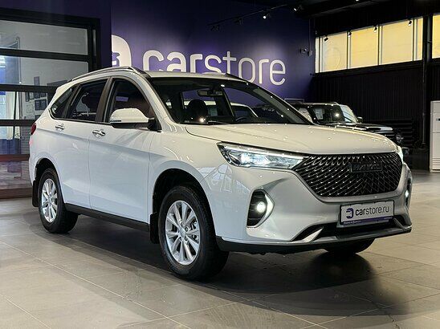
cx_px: 220
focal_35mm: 48
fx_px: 610
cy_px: 164
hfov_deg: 39.7
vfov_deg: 30.2
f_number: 1.78
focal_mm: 6.76
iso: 100
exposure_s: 1/100
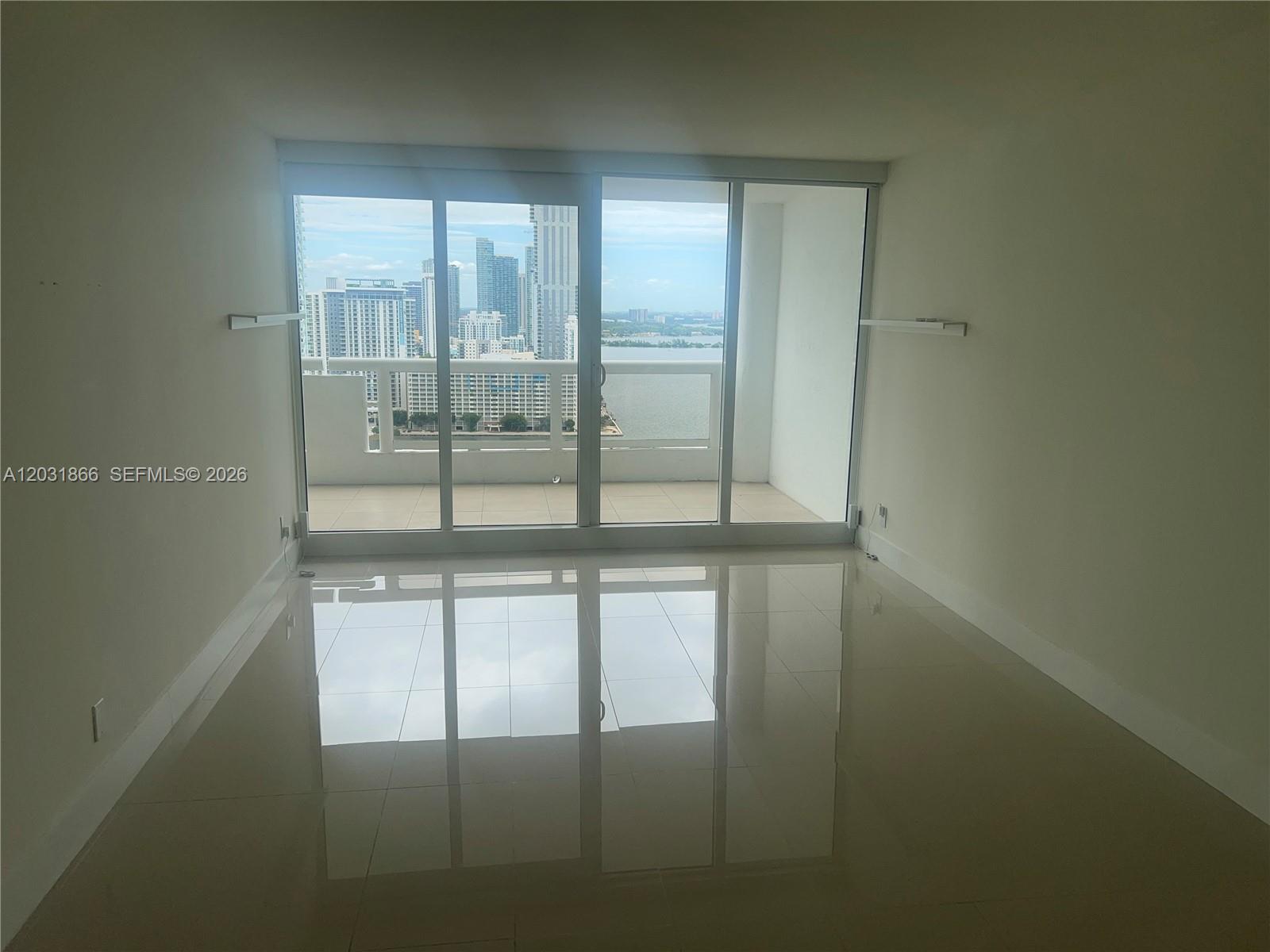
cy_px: 476
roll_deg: -0.5
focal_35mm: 26
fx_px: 954
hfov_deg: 67.3
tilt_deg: -10.1
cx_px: 635
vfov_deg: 53.1
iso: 50
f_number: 1.5
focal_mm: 5.7
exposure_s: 1/1252
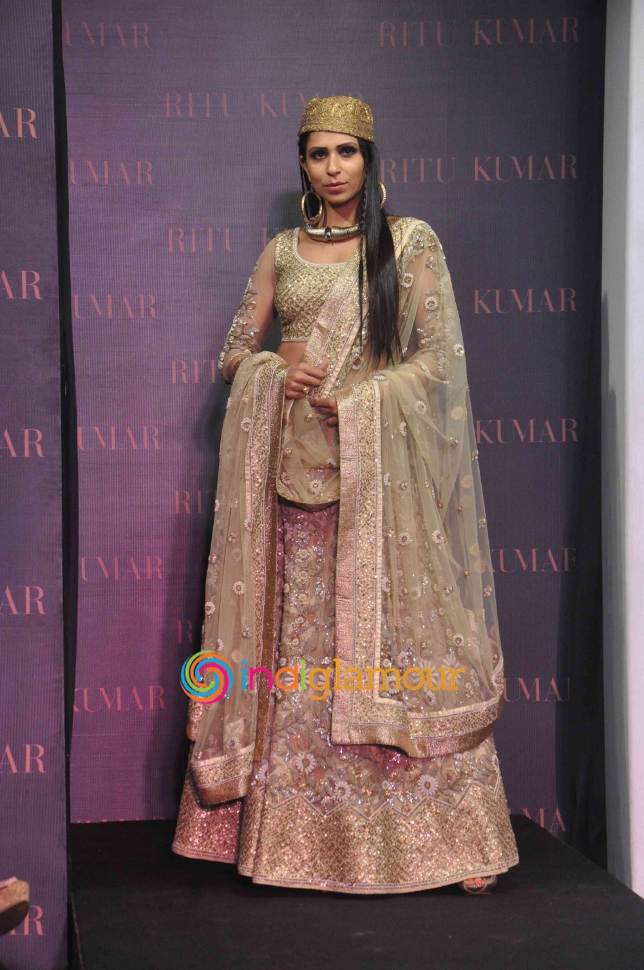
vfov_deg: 15.2
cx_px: 322
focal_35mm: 135
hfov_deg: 10.1
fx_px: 3632
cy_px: 485
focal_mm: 90
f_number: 10
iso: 1250
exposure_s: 1/125
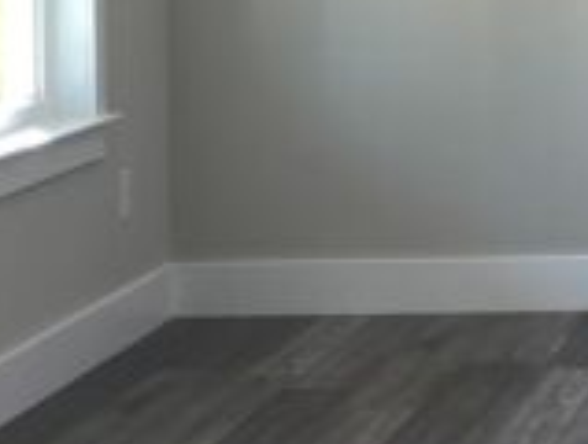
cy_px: -152
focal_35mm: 167
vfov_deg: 8.8
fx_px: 2843
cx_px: 932
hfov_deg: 11.3
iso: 40
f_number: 1.8
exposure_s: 1/120
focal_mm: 4.25
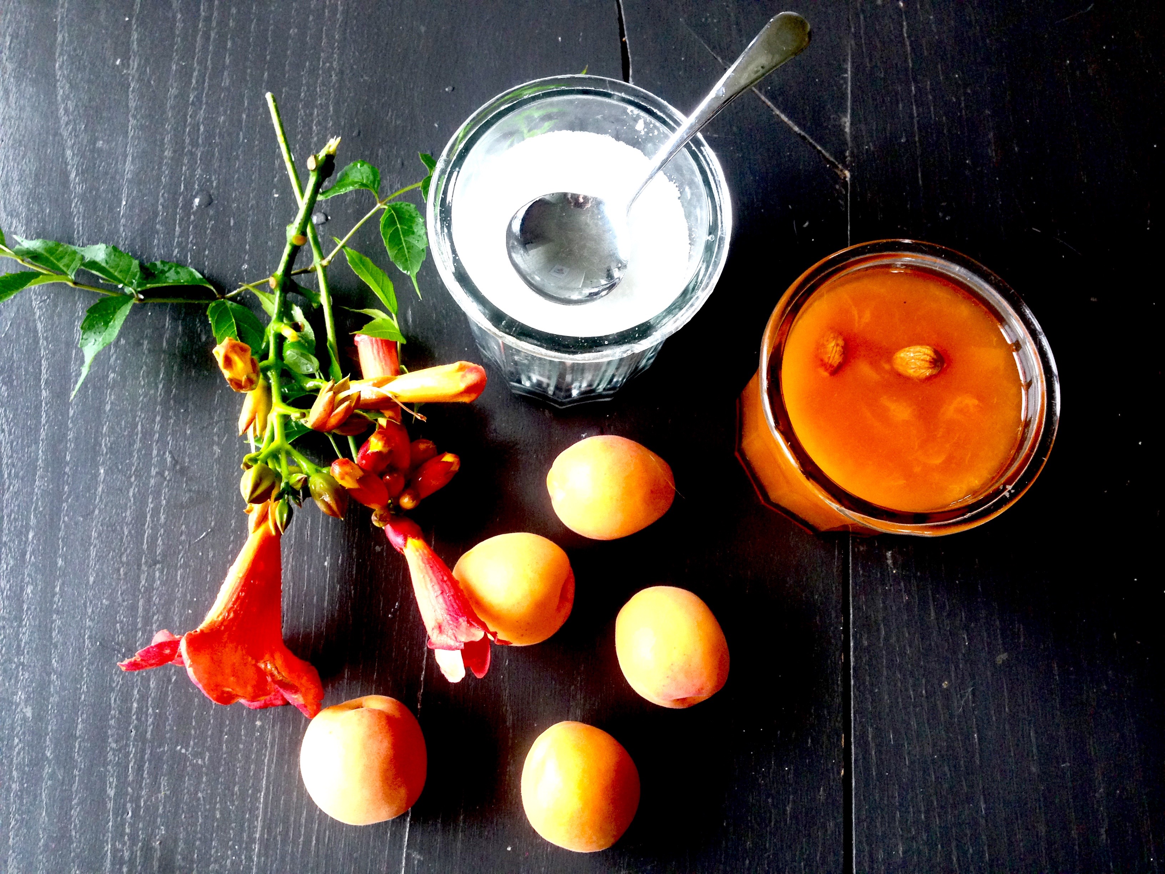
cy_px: 437
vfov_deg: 42.9
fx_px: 1111
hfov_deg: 55.4
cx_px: 582
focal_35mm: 33
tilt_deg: -77.5
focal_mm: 4.12
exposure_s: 1/20
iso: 160
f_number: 2.4
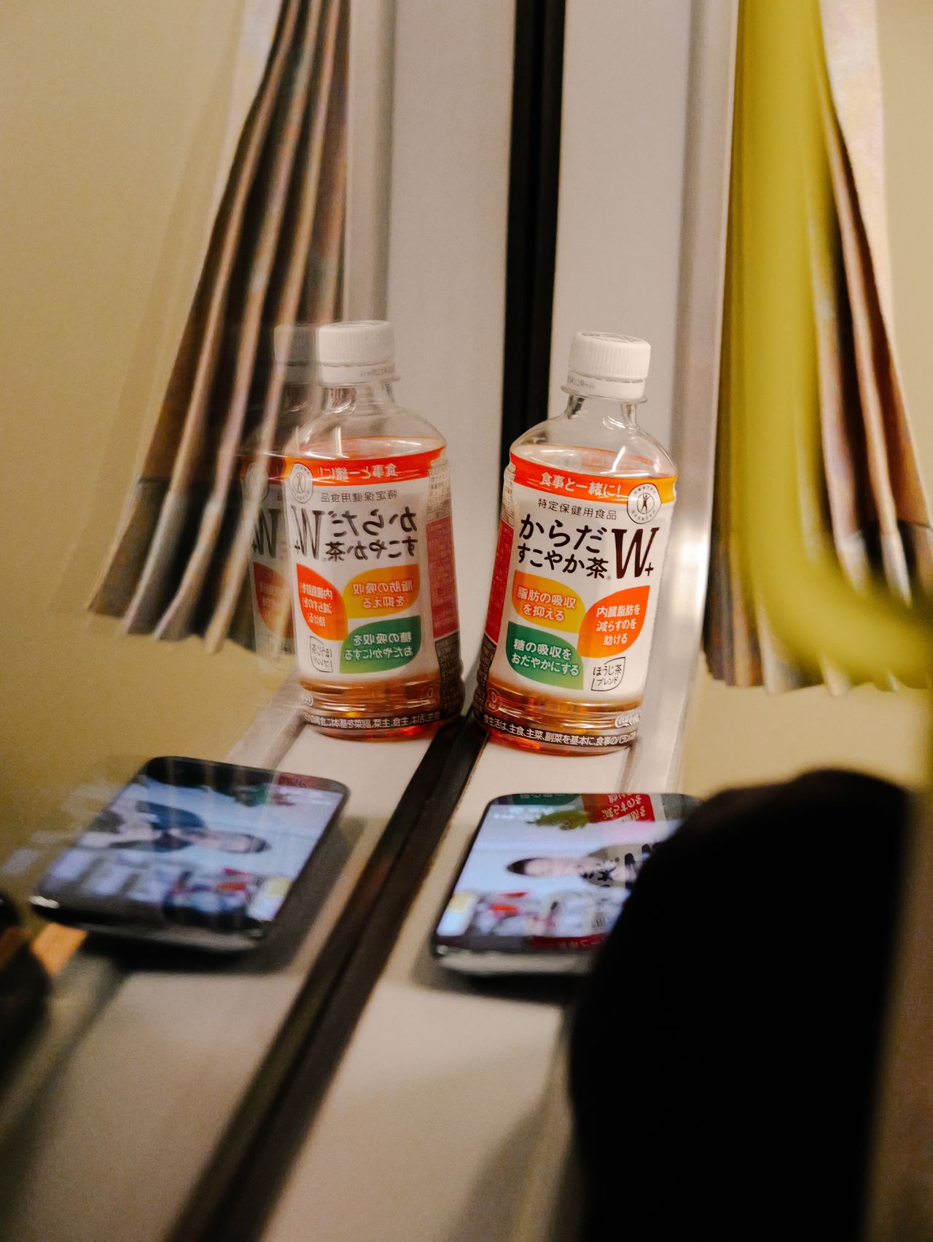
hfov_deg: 20.2
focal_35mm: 73
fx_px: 2622
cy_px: 621
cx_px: 466
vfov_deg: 26.7
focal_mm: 33.2
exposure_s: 1/80
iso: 3200
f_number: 2.8
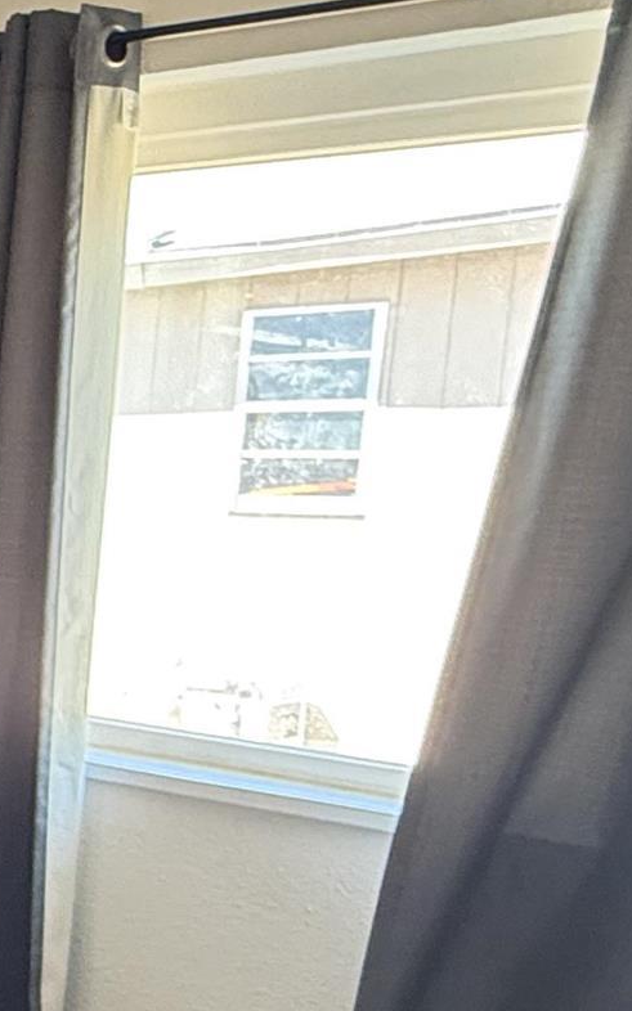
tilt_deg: -10.7
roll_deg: -1.5
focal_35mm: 58
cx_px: -575
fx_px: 1599
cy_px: 743
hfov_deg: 17.3
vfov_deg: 34.5
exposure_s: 1/60
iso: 400
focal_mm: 2.22
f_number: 2.2
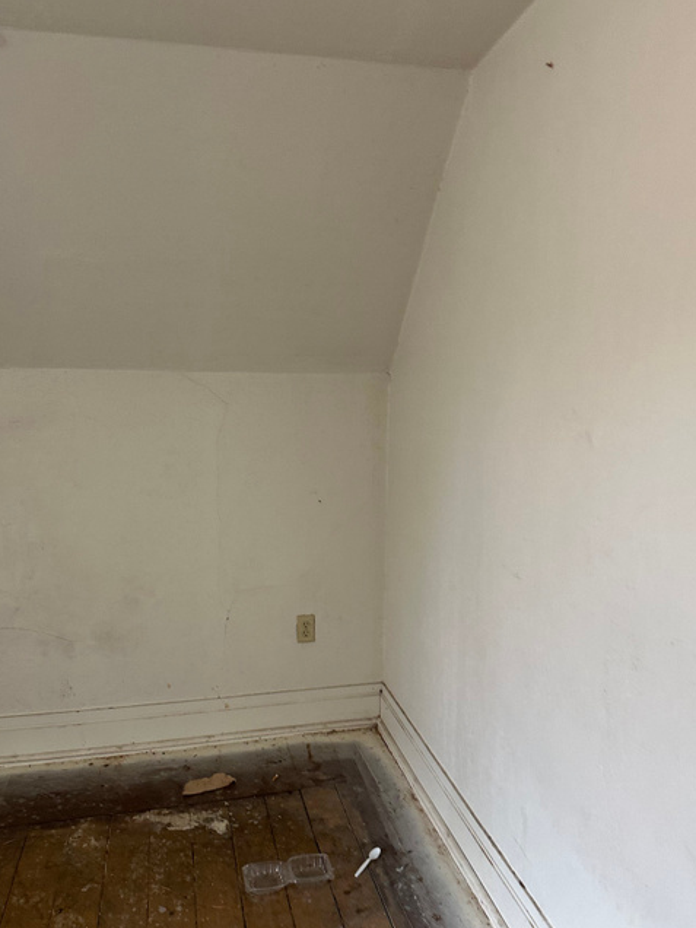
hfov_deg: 48.2
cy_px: 496
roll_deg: -4.8
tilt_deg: -11.4
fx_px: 777
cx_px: 352
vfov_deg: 61.6
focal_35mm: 29
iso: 250
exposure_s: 1/85
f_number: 1.78
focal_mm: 6.86
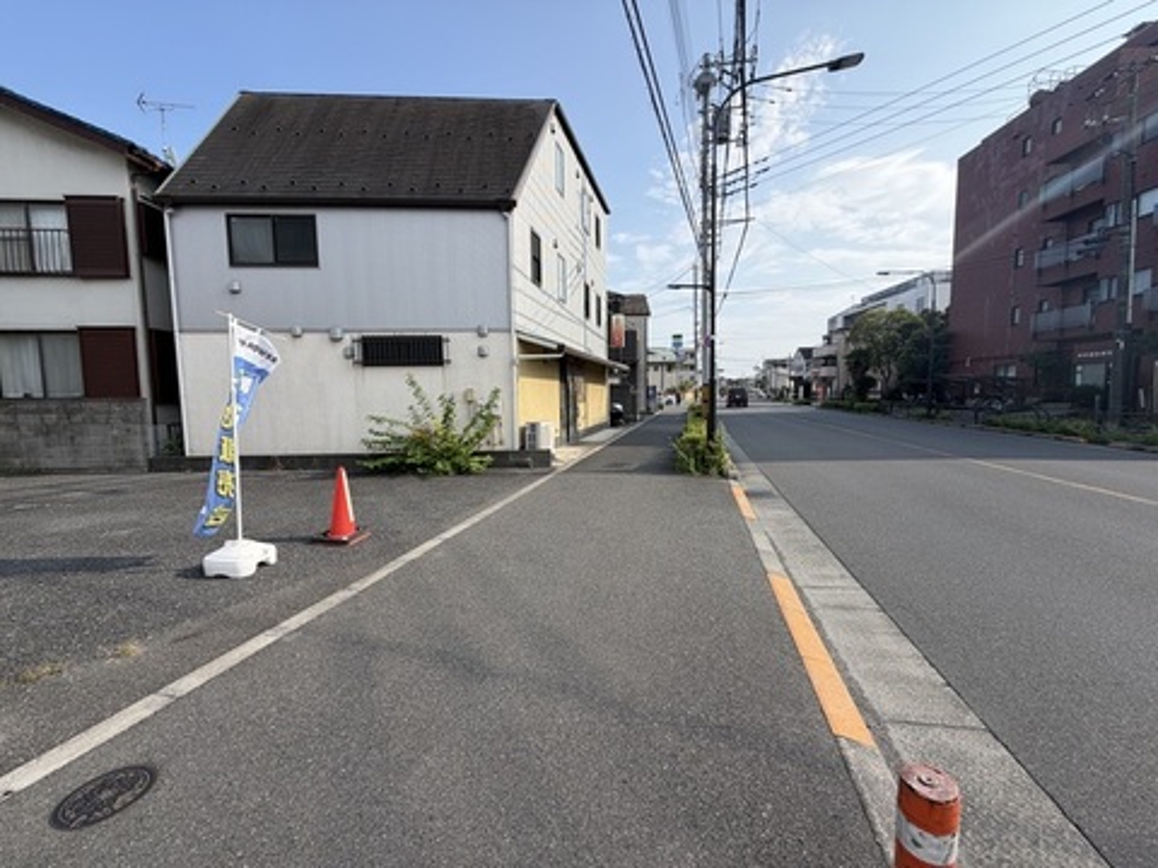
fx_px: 468
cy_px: 434
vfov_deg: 85.7
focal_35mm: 14
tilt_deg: -4.6
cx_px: 579
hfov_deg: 102.1
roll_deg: +1.0
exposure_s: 1/770
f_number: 2.2
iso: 25
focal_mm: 2.22
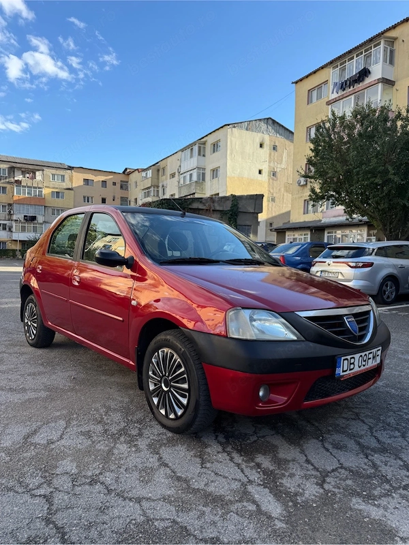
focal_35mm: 24
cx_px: 204
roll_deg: -1.8
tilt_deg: +0.6
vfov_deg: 71.6
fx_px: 378
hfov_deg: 56.8
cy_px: 272
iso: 80
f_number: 1.78
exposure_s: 1/1464
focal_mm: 6.76
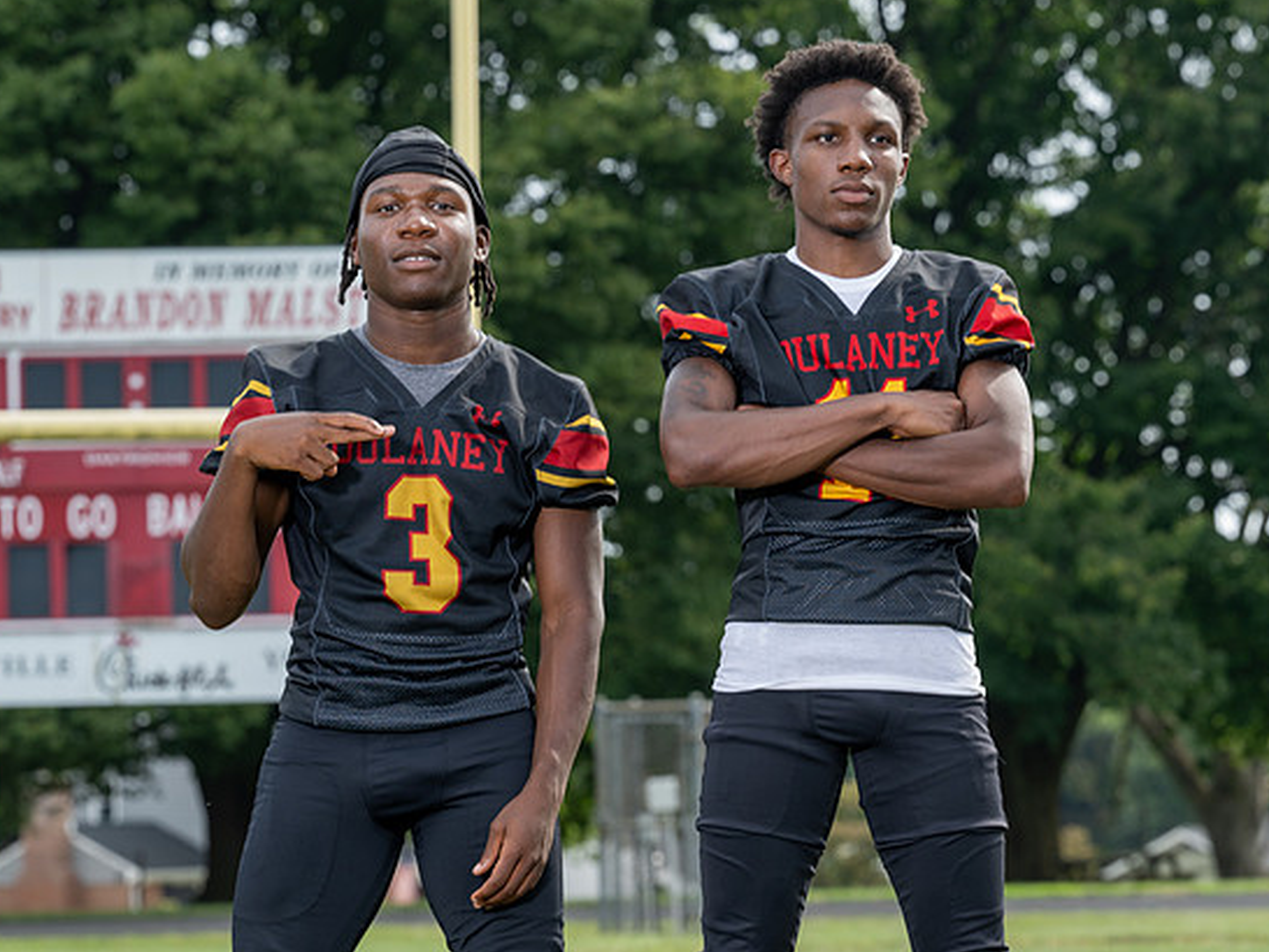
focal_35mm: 169
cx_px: 872
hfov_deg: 11.7
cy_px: 551
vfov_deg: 8.8
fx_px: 6198
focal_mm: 115
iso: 100
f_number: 5.6
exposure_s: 1/160
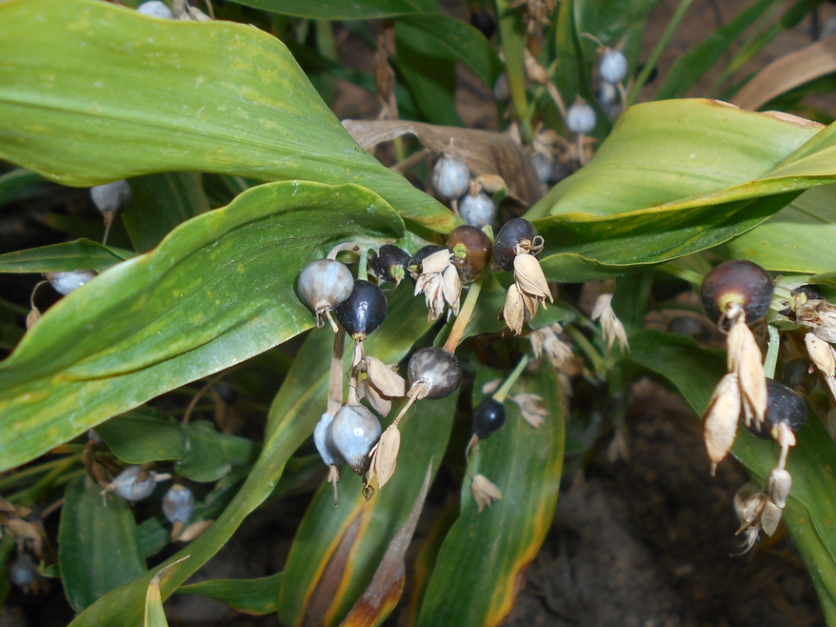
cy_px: 293
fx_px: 845
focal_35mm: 35
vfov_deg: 40.7
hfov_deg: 52.6
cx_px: 431
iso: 80
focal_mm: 5.1
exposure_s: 1/125
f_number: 8.5
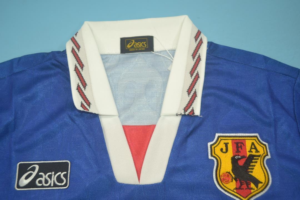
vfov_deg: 40.0
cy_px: 100
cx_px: 150
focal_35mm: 33
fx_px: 275
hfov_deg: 57.2
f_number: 3.8
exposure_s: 1/125
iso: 200
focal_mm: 22
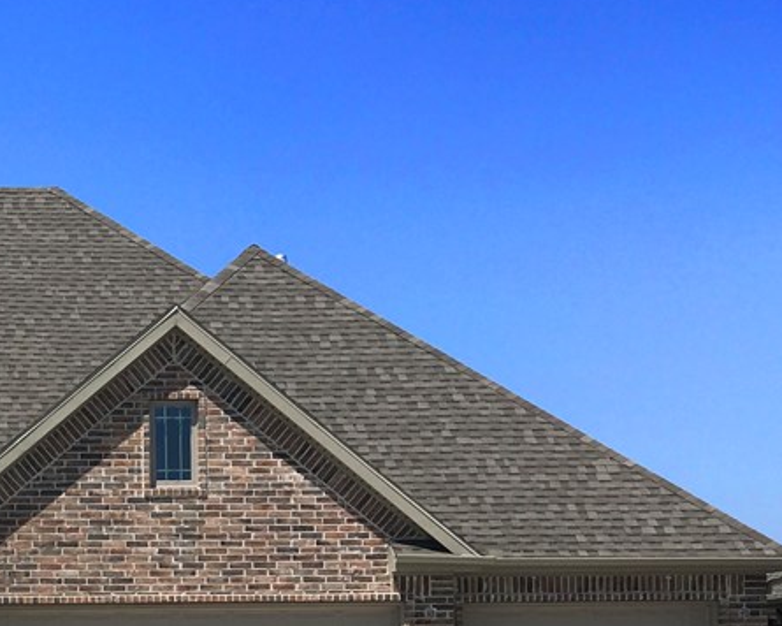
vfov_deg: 12.0
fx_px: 2962
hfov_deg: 14.7
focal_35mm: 128
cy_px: 579
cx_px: -76
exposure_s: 1/1212
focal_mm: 6.6
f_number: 2.8
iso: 20
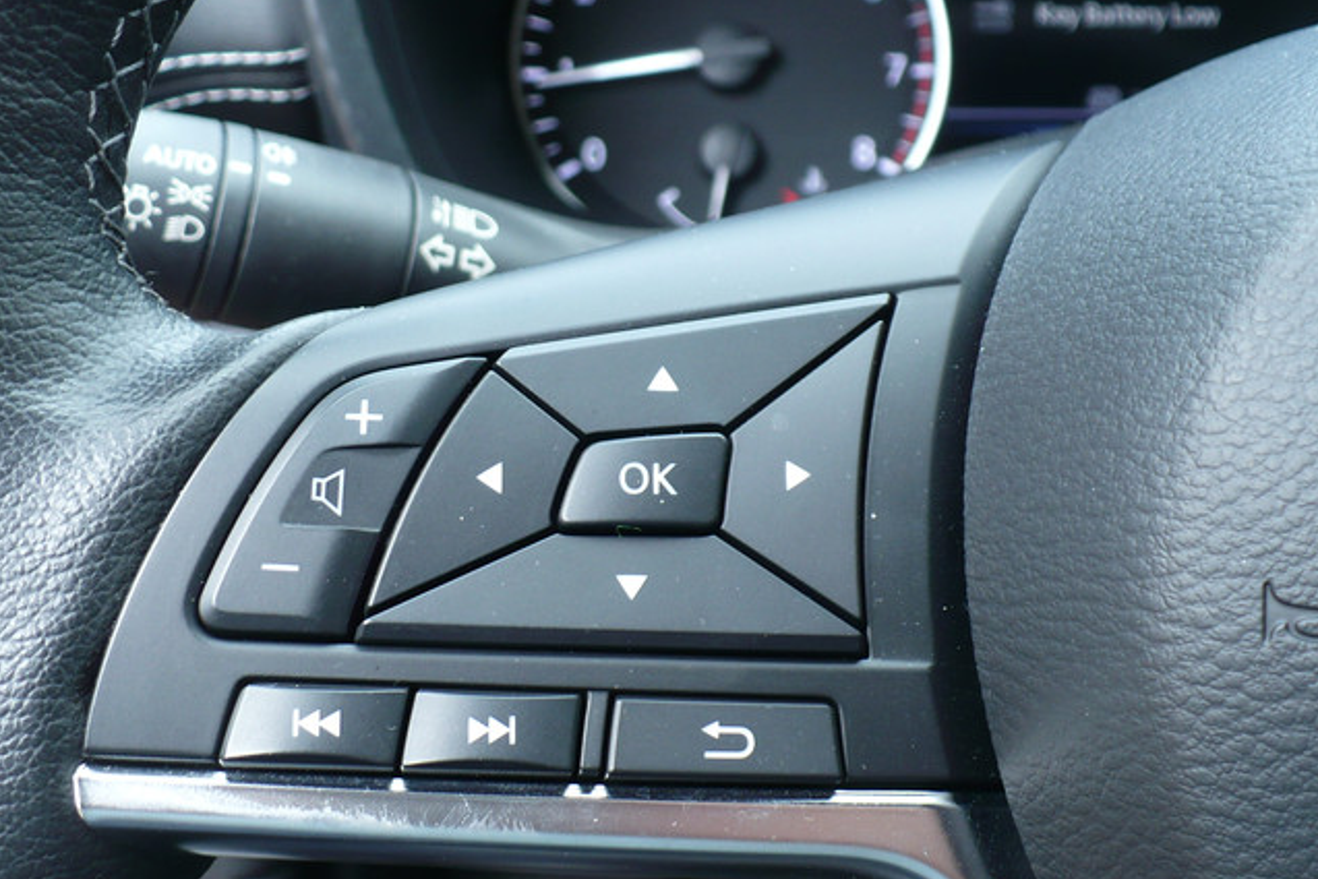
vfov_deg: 28.7
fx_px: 1721
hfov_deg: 41.9
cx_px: 658
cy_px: 472
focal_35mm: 47
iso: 100
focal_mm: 6.1
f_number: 2.8
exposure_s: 1/40
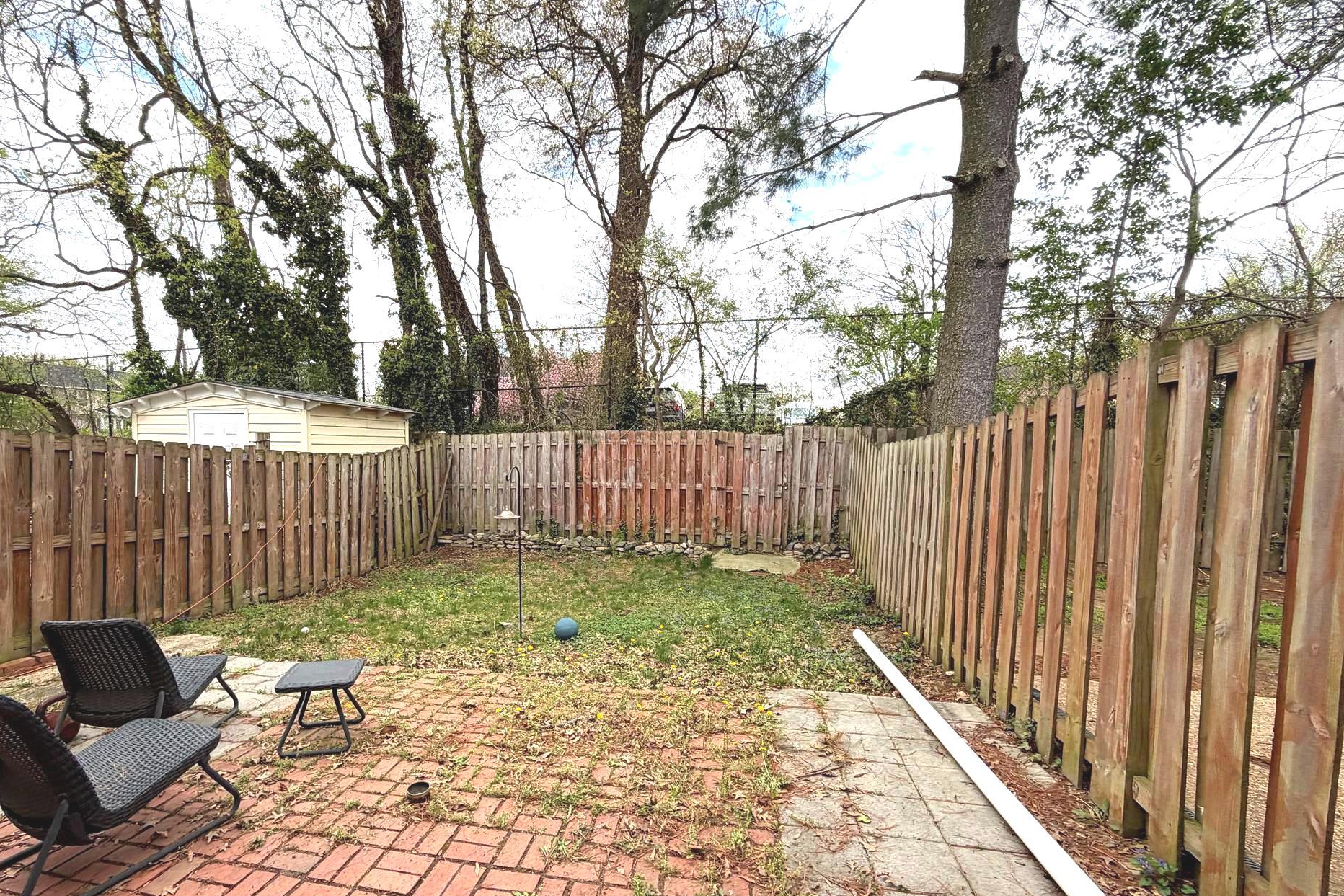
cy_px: 486
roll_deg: -1.0
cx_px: 607
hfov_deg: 96.4
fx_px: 597
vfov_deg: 73.6
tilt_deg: -3.2
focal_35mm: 16
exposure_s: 1/419
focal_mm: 2.22
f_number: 2.2
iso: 64
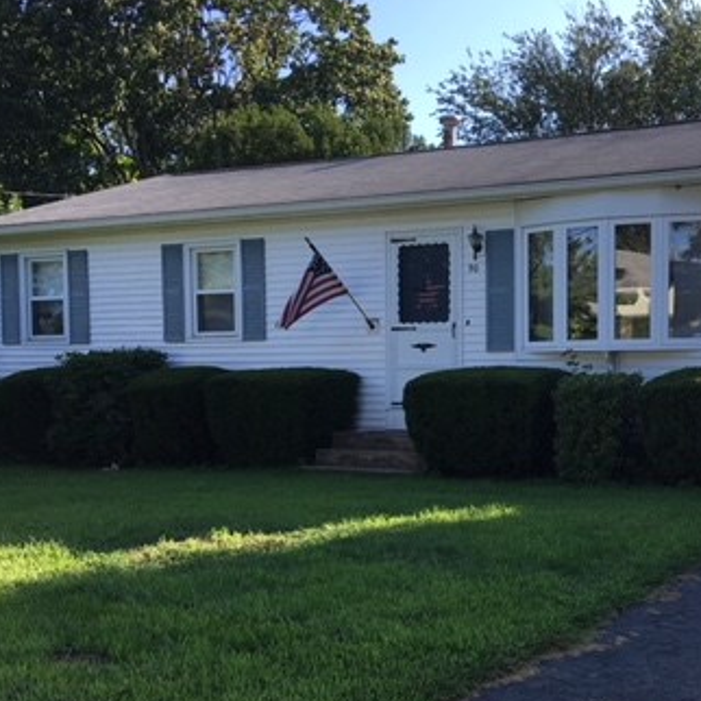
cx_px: 507
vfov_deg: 33.2
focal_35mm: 51
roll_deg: +0.3
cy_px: 453
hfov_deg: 32.9
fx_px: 1168
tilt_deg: -4.4
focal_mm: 4.15
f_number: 2.2
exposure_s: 1/565
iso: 25
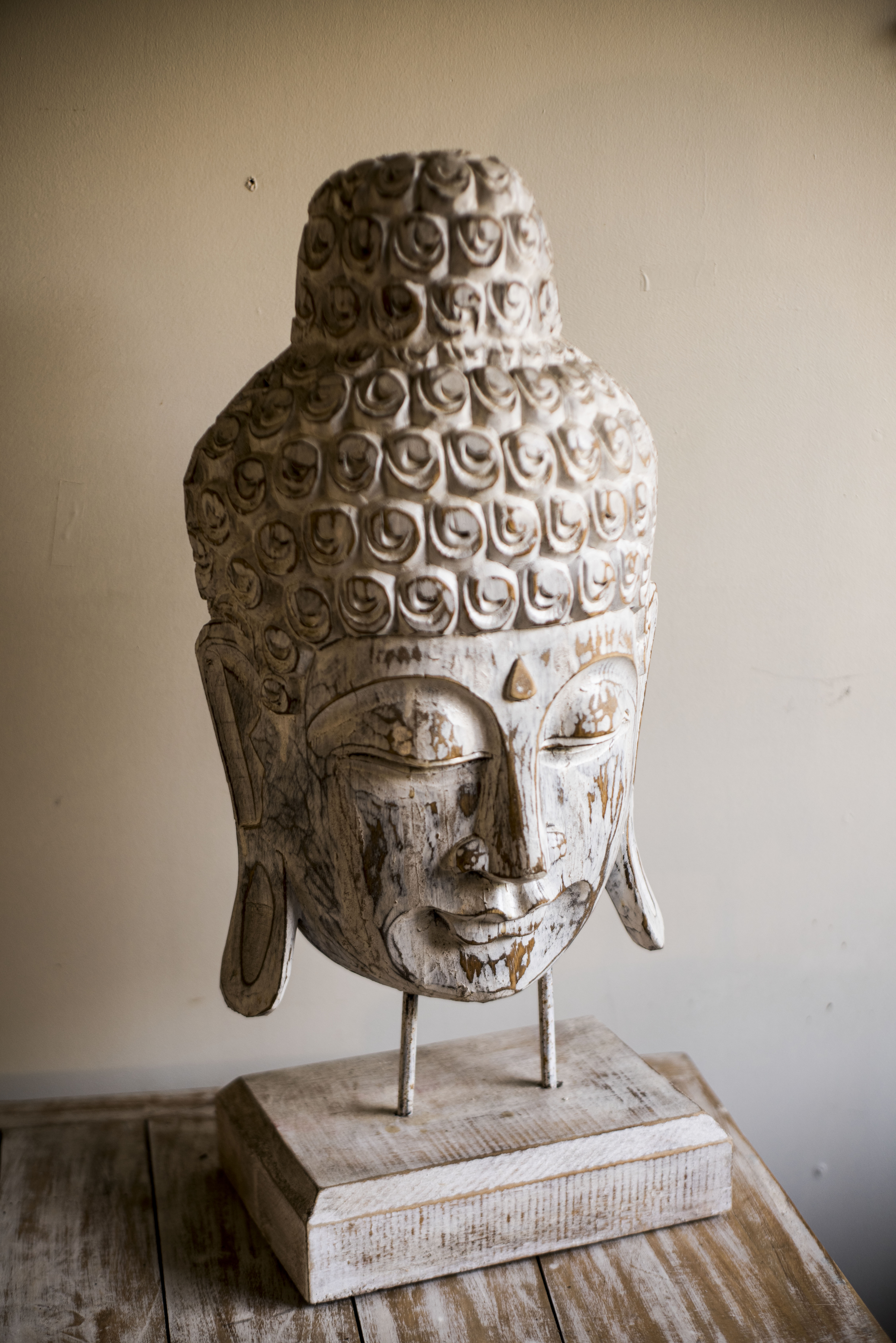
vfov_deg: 39.6
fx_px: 1865
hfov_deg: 27.0
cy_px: 672
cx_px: 448
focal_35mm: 50
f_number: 2.2
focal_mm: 50
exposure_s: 1/160
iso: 180
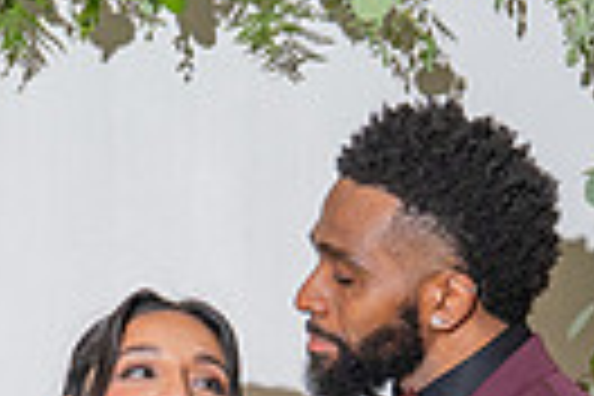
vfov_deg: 6.0
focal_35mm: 223
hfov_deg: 9.2
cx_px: 80
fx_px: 3679
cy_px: 709
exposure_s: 1/200
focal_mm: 45
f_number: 4
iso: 800
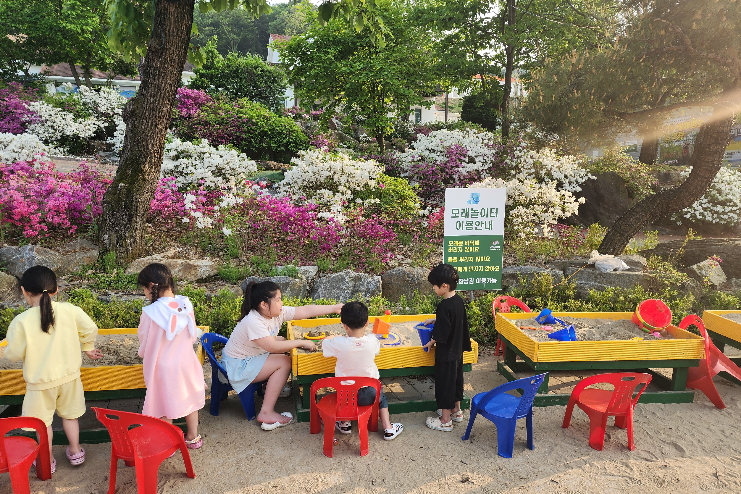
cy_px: 267
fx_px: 494
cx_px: 369
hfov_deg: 73.7
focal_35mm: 24
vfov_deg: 53.1
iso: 16
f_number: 1.8
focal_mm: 6.4
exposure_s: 1/180
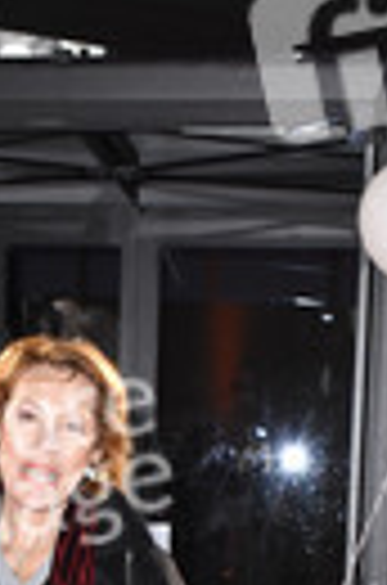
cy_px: 711
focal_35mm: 107
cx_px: 72
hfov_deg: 12.7
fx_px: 1727
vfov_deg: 18.2
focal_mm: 23
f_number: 6.3
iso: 1600
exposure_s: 1/125
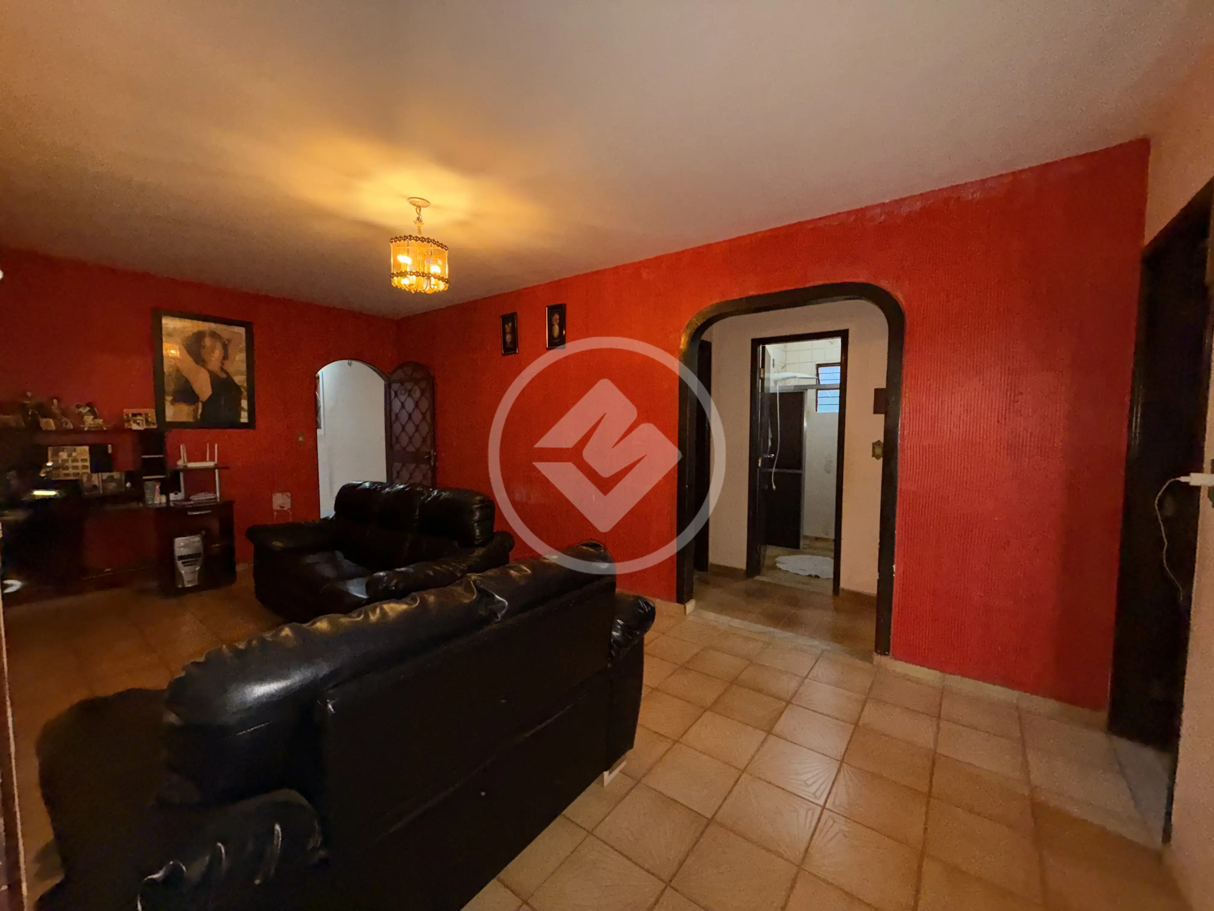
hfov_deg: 102.1
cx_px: 607
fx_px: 491
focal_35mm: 14
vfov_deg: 85.7
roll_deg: -0.1
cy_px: 456
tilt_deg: -3.4
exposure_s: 1/40
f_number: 2.2
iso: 400
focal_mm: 2.22
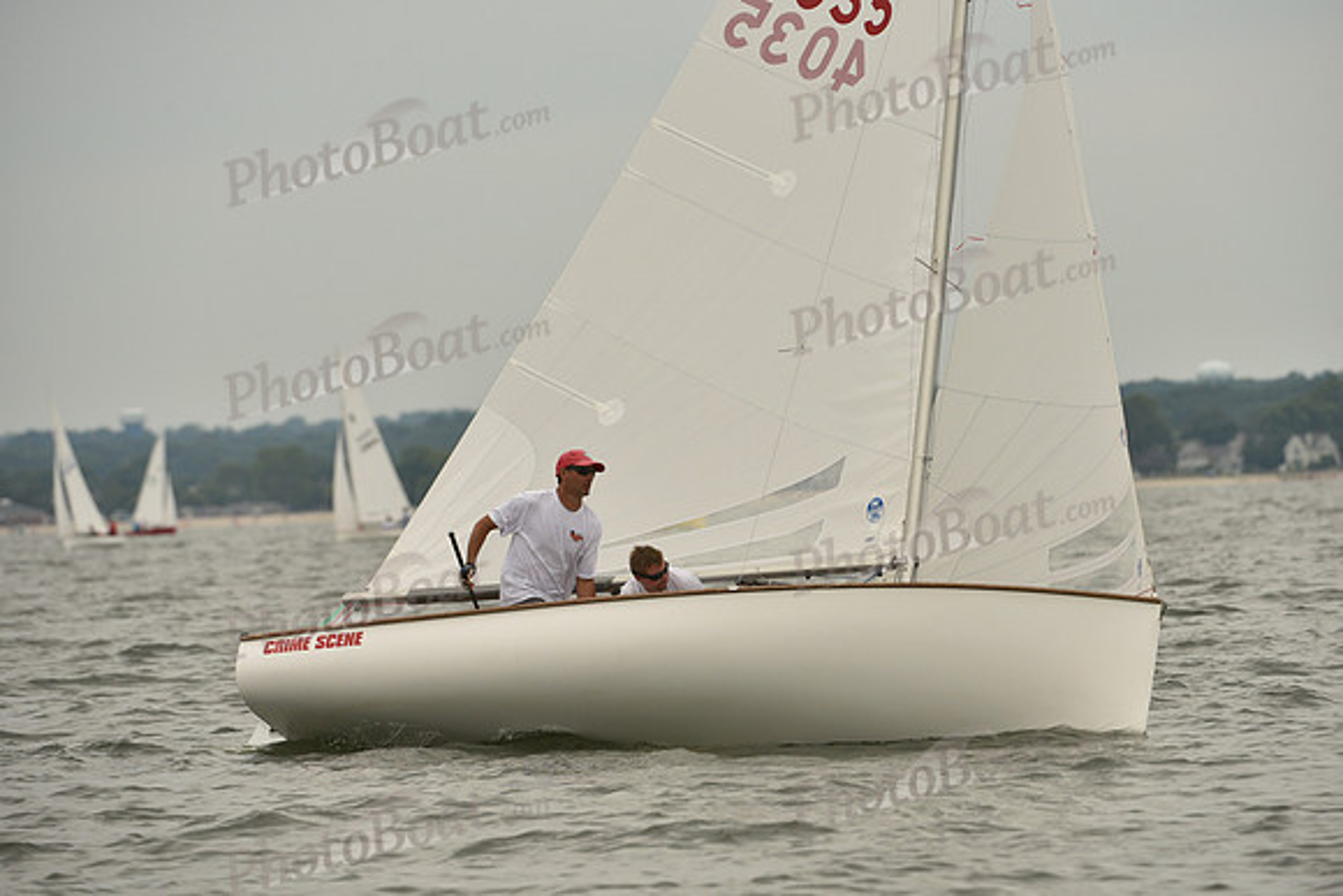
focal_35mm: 350
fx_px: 13059
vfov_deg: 3.9
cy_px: 448
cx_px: 672
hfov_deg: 5.9
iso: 320
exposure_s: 1/1250
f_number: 7.1
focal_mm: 350
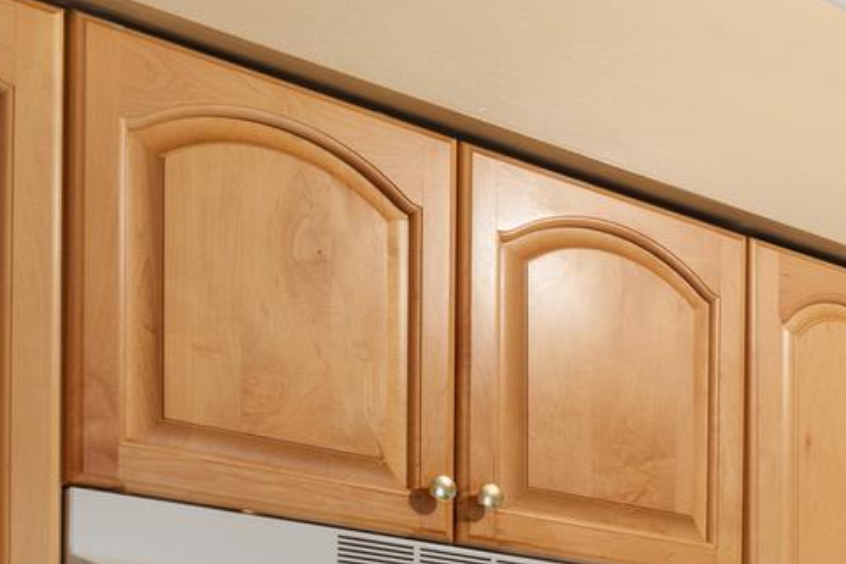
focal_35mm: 68
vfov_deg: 17.0
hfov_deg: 24.6
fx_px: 1597
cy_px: 969
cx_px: 1188
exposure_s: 1/1.67
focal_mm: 16
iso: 400
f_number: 8
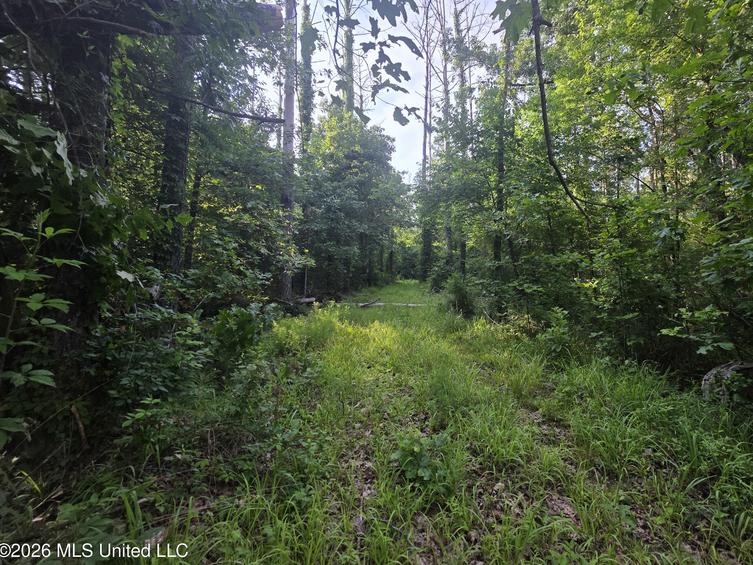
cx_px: 430
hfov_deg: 97.5
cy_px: 254
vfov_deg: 81.5
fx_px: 326
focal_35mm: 15
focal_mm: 2.2
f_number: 1.9
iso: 40
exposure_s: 1/450
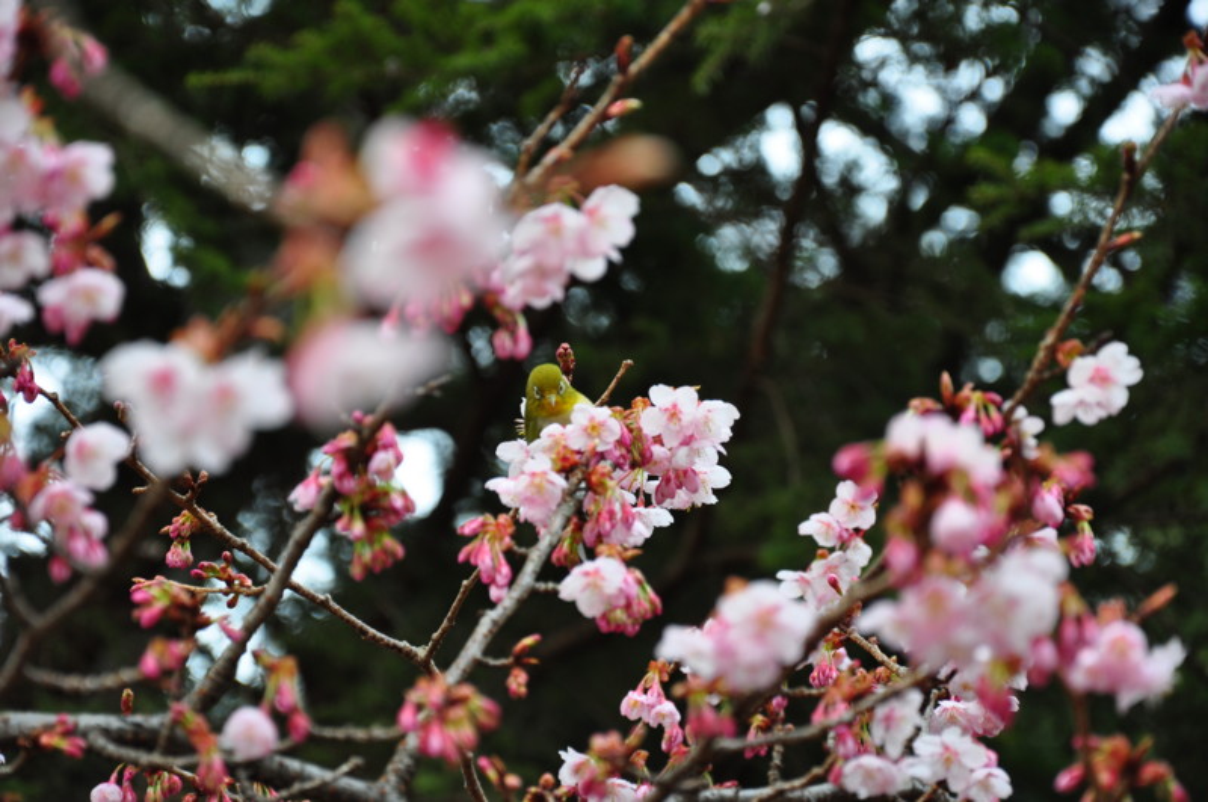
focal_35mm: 158
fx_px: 5277
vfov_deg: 8.7
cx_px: 604
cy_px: 401
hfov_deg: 13.1
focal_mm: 105
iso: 200
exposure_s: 1/60
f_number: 5.6
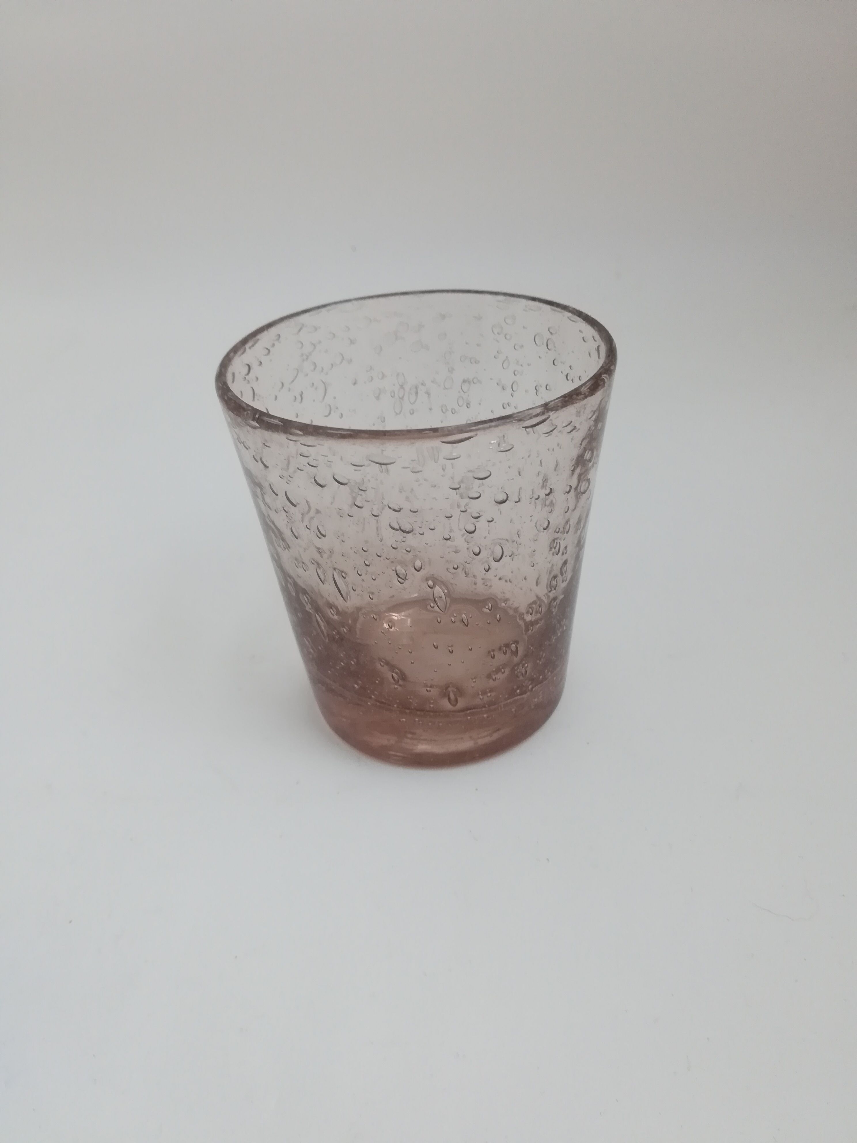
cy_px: 572
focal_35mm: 26
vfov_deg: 67.3
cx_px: 428
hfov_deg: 53.1
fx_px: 858
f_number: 2.2
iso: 200
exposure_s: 1/33.3
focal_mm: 3.83
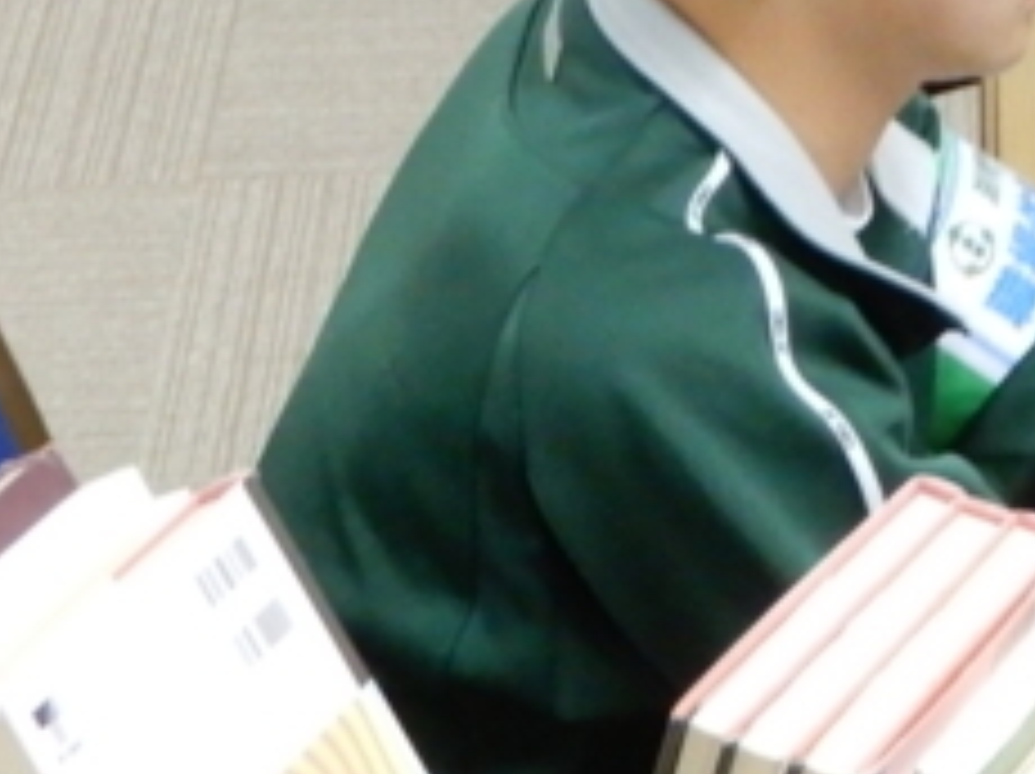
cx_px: 1629
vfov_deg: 6.6
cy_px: -117
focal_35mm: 223
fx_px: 6661
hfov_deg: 8.6
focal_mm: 8.9
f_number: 4
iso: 720
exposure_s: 1/30
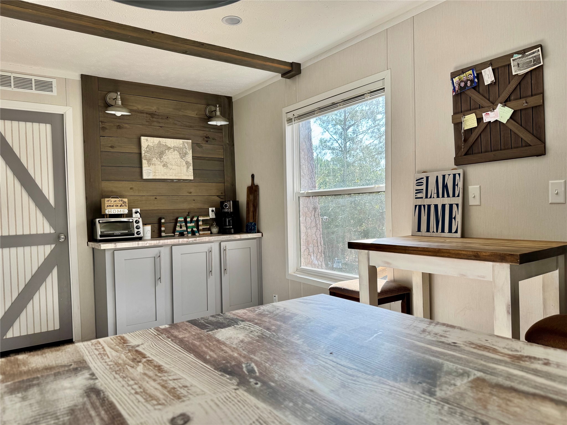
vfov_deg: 56.8
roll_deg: +1.6
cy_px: 212
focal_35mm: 24
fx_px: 393
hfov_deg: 71.6
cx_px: 284
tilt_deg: -1.9
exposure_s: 1/278
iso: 80
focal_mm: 6.76
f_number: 1.78
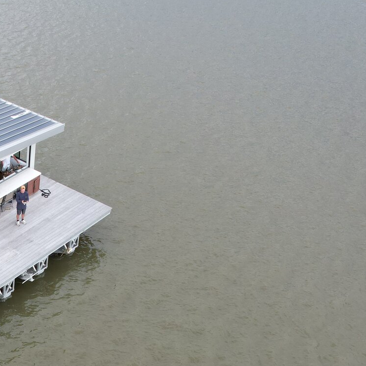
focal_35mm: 55
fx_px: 658
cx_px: -17
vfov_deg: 29.3
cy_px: 356
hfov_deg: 28.7
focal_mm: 8.38
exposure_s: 1/350
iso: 100
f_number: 2.8
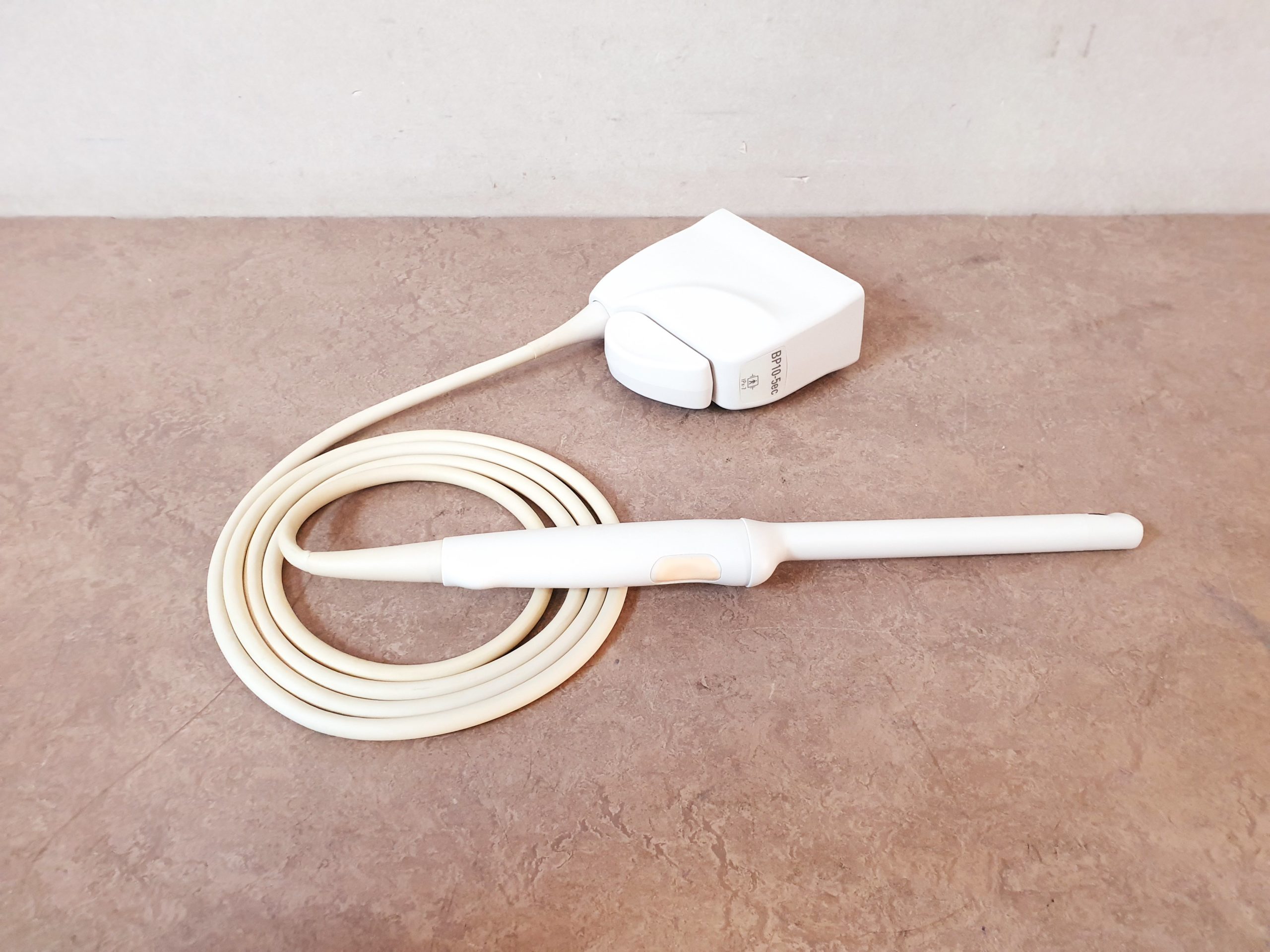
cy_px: 476
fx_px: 954
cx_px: 635
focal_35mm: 26
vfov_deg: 53.1
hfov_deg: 67.3
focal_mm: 4.3
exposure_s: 1/50
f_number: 2.4
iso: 400
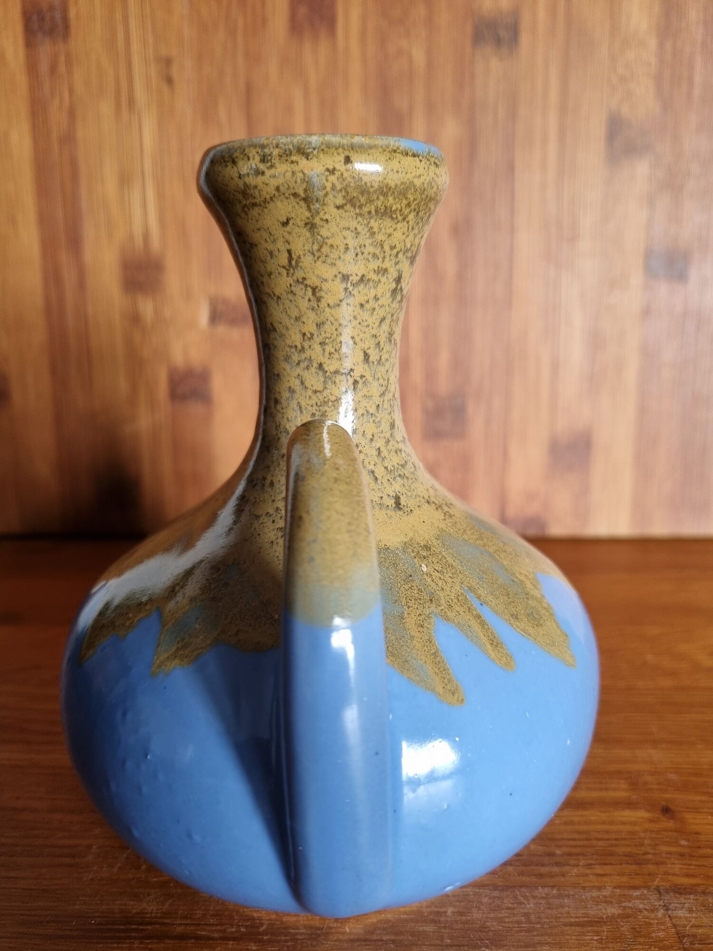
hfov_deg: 53.1
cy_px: 476
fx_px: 714
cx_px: 356
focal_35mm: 26
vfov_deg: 67.3
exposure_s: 1/100
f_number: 1.8
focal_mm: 5.4
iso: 200
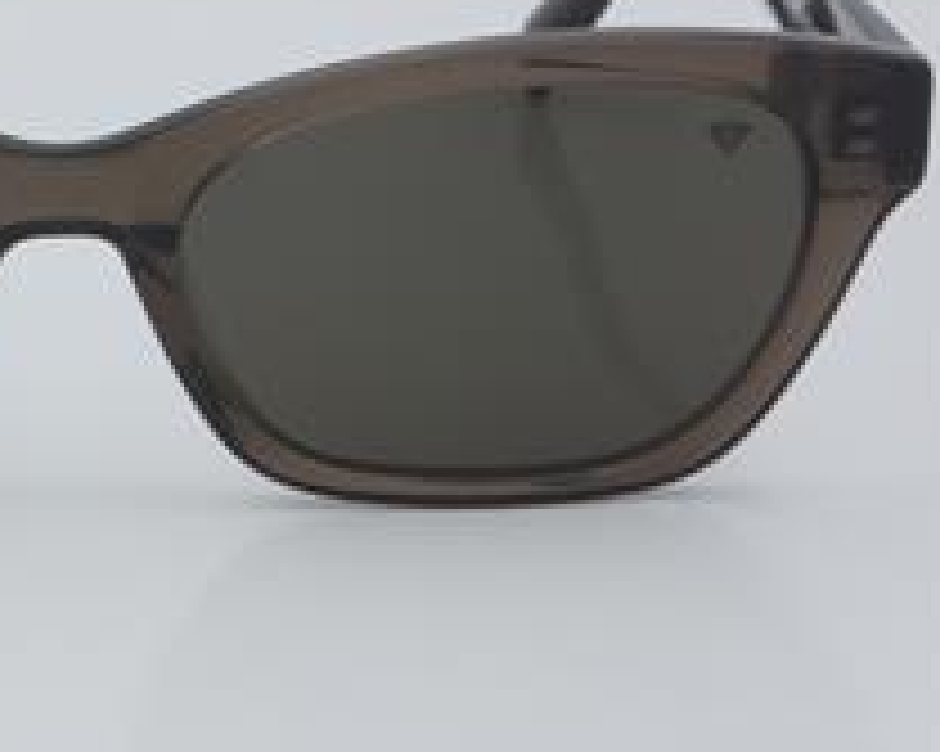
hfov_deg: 12.9
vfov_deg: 10.4
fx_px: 4113
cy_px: 243
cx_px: 63
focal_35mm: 148
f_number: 32
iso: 100
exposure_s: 1/3
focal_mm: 55
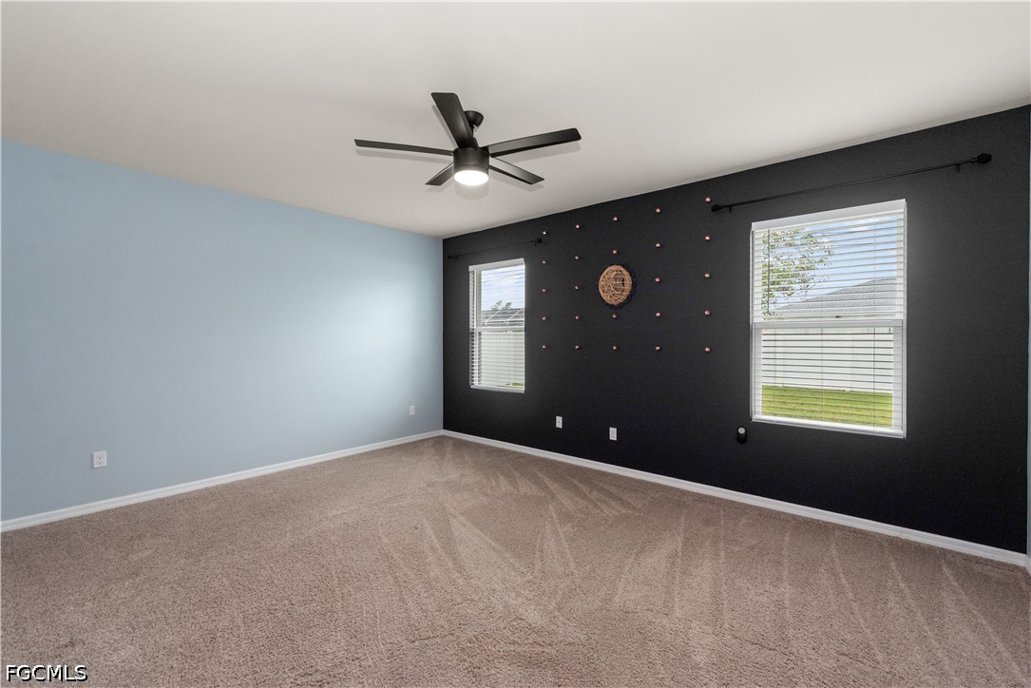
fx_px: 430
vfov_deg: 77.4
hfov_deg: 100.4
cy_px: 344
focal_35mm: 15
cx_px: 516
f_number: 8
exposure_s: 1/125
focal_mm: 15
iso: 500
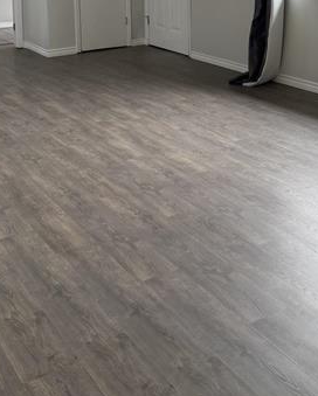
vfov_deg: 32.5
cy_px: 0
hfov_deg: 28.6
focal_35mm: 53
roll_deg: +1.4
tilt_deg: -6.0
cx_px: 174
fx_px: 622
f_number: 1.78
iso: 160
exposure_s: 1/219
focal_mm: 6.76
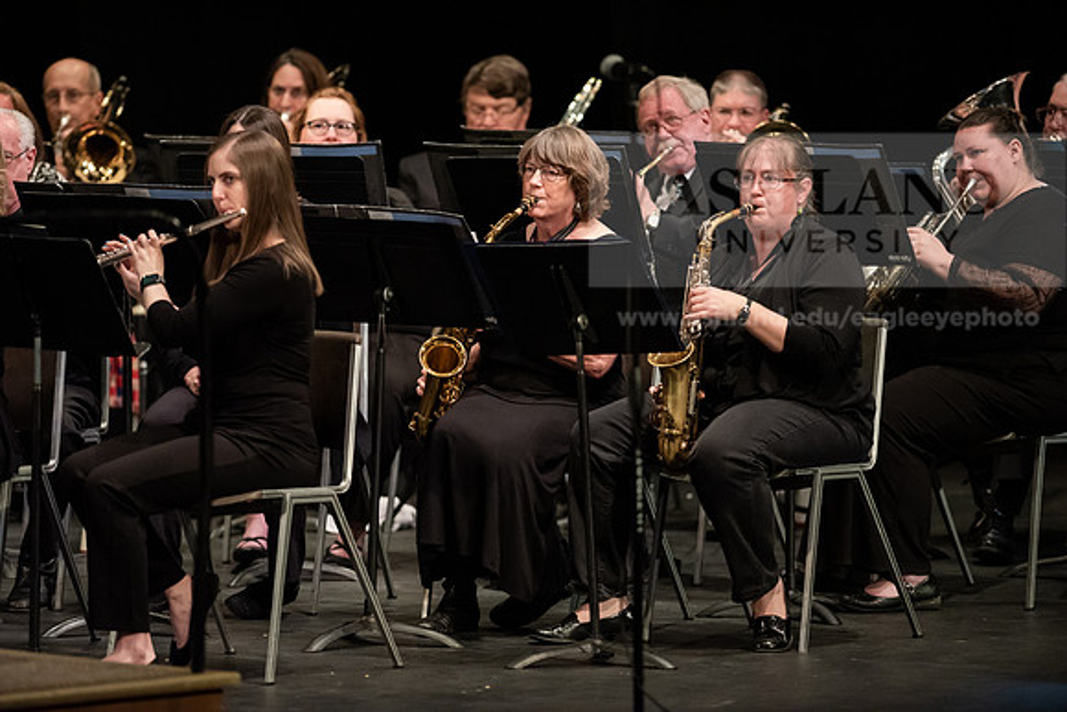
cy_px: 356
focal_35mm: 300
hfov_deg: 6.9
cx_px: 534
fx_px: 8893
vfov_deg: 4.6
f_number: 3.2
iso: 4000
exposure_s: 1/320
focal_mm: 300
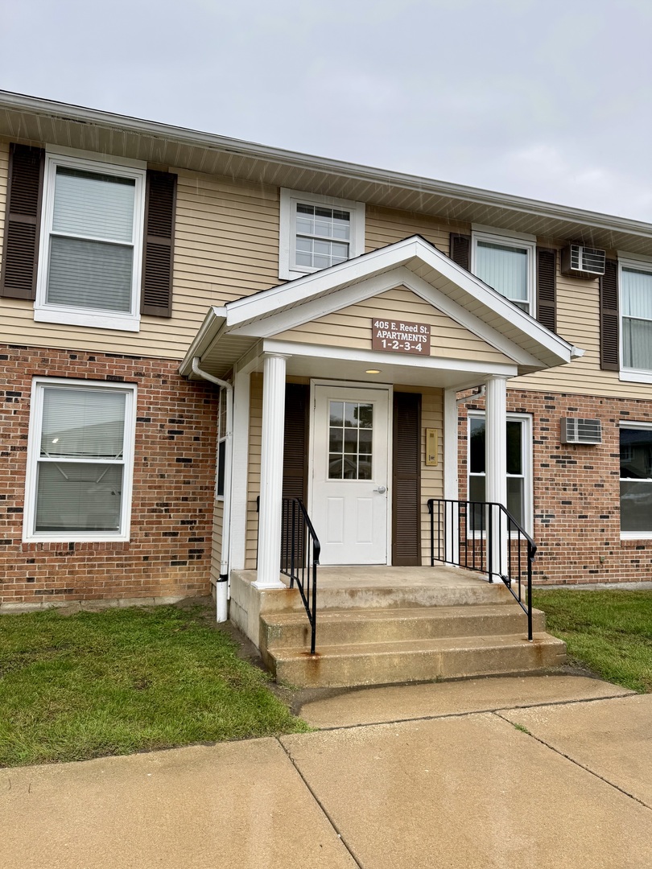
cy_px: 434
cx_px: 326
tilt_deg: +6.2
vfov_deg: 71.6
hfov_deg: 56.8
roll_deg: -1.8
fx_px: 603
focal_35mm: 24
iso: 64
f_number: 1.78
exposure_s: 1/151
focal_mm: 6.76
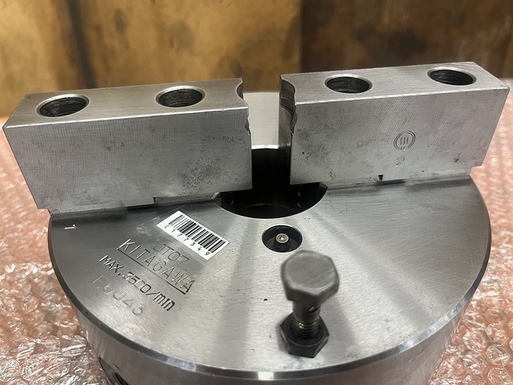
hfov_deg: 67.3
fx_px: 385
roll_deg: +1.9
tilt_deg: -39.2
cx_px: 256
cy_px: 192
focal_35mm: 26
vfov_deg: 53.1
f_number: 1.6
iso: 160
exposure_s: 1/50
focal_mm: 5.1
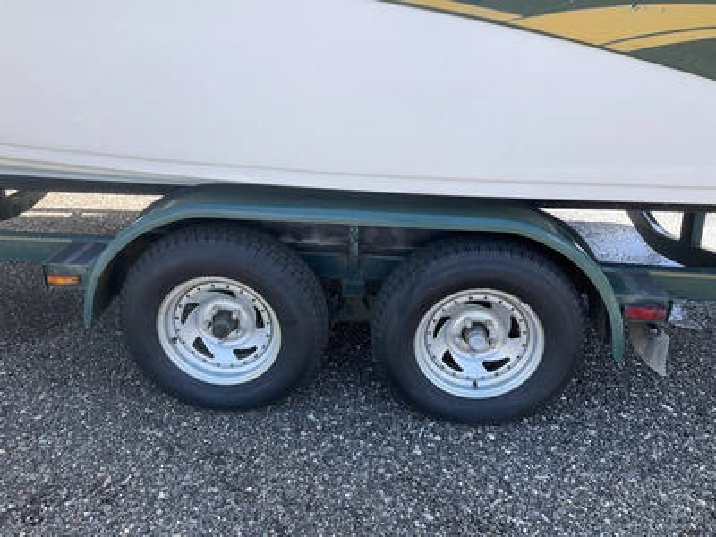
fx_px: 600
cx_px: 358
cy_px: 268
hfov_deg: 61.7
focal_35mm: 29
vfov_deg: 48.2
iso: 25
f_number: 1.8
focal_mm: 3
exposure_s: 1/360
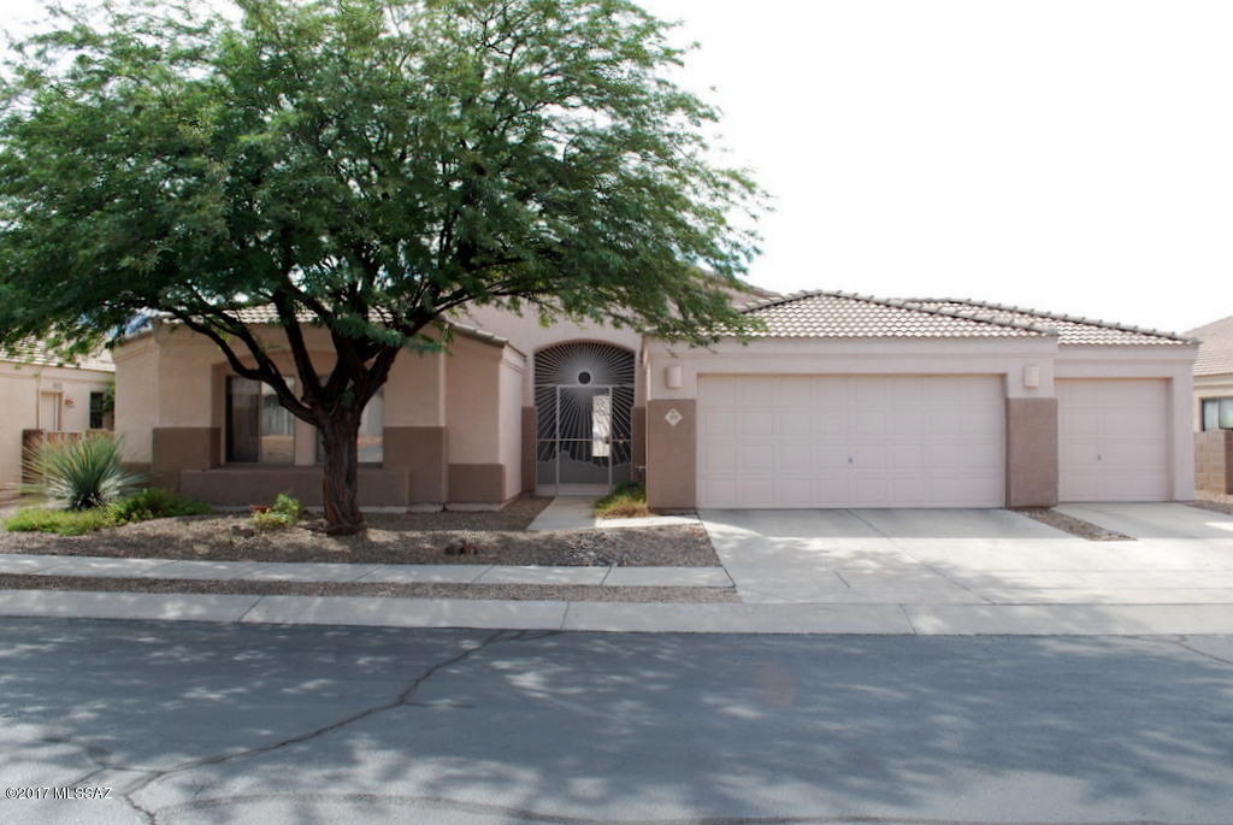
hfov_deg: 61.9
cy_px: 412
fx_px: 1029
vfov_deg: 43.7
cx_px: 616
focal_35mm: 30
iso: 100
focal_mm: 20
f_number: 6.3
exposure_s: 1/200
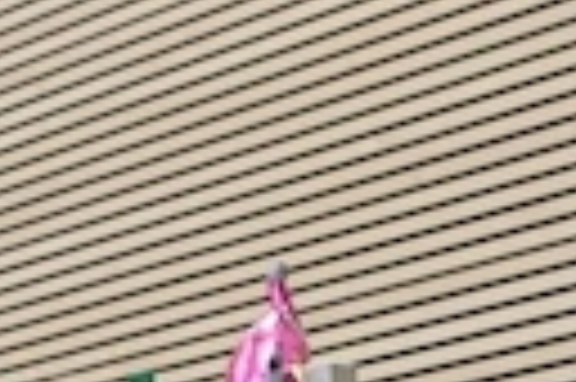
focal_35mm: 206
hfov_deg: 9.6
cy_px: 685
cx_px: -392
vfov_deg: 6.5
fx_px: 3292
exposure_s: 1/125
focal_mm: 22
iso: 2500
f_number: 5
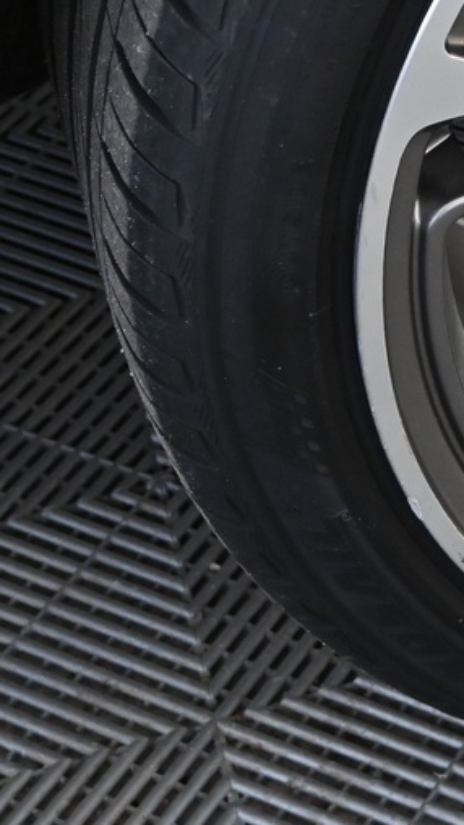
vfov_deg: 18.9
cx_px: 847
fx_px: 2408
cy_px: -21
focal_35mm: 110
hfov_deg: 10.3
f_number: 4
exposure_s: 1/25
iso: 1100
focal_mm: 22
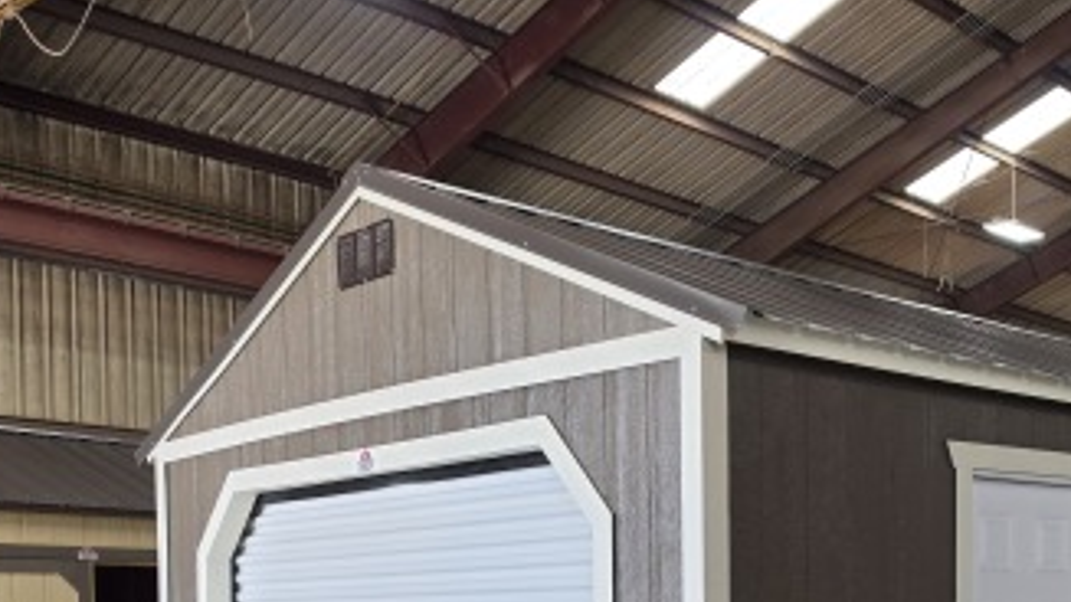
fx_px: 1392
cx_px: 789
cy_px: 677
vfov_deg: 22.9
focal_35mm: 49
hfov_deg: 41.0
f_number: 1.4
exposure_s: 1/180
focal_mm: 6.5
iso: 50
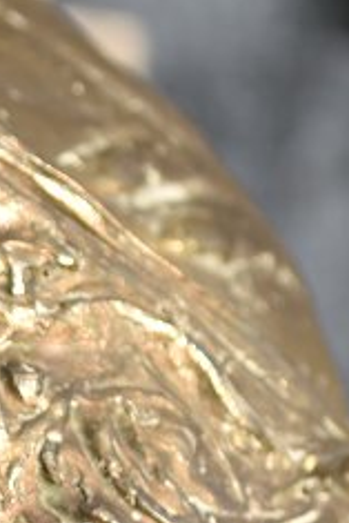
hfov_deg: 1.7
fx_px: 11667
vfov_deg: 2.6
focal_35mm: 804
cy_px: 1004
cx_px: -285
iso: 100
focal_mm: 105
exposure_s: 1/400
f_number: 5
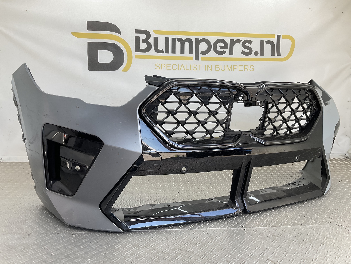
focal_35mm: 29
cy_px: 132
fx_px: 294
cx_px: 176
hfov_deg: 61.7
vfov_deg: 48.2
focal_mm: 3
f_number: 1.8
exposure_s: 1/132
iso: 16
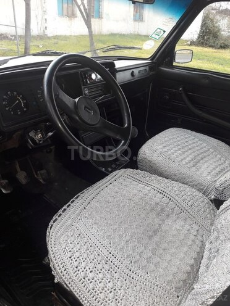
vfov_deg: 63.4
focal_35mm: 28
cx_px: 115
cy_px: 153
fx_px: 248
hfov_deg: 49.7
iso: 50
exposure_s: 1/50
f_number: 1.9
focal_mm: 3.7
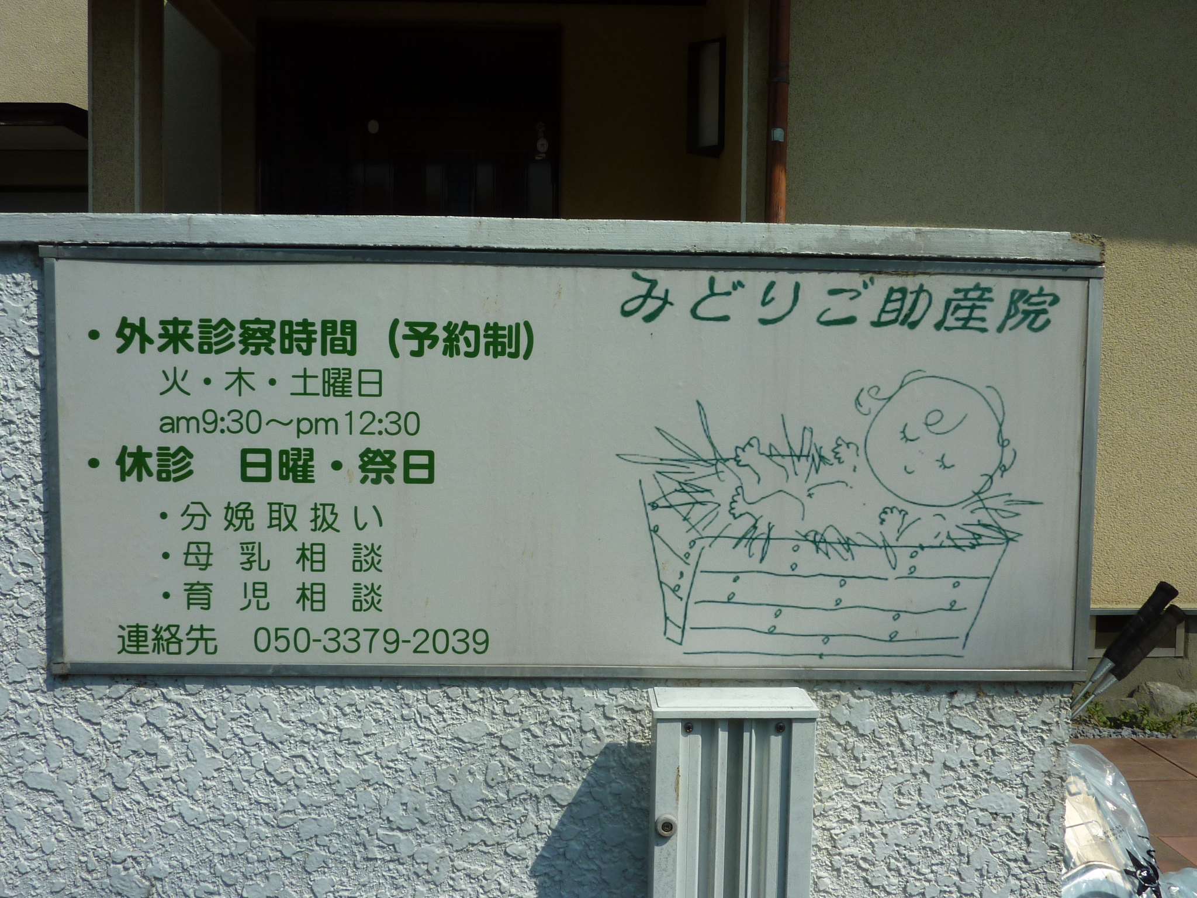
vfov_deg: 54.9
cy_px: 449
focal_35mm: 25
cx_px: 598
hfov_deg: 69.4
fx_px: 864
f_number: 5.6
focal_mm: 4.1
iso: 80
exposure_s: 1/800
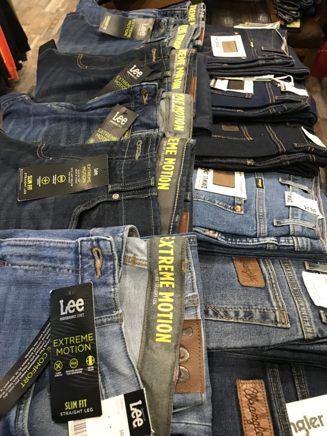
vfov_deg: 63.4
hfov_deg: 49.7
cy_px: 218
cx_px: 164
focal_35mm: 28
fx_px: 353
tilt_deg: -50.0
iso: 100
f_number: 1.8
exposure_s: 1/17
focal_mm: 3.99
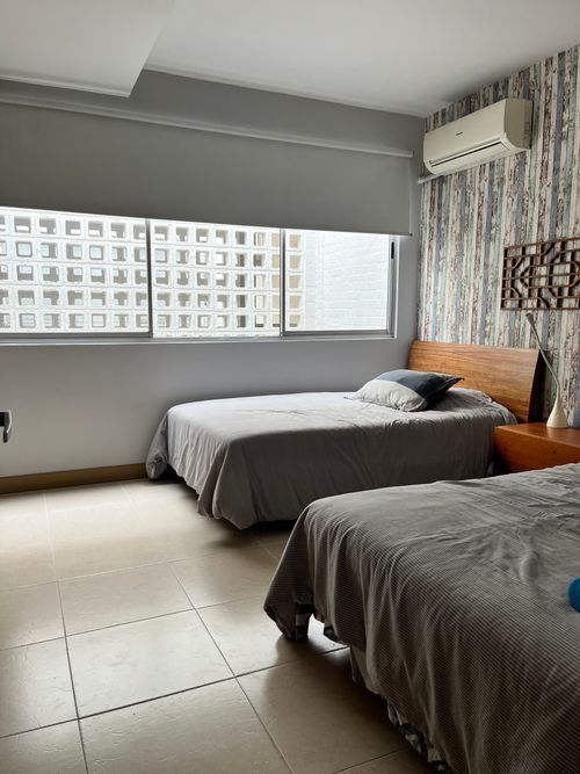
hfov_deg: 53.0
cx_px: 290
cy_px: 387
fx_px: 581
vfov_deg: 67.3
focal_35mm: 26
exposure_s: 1/121
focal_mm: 5.1
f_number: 1.6
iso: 80
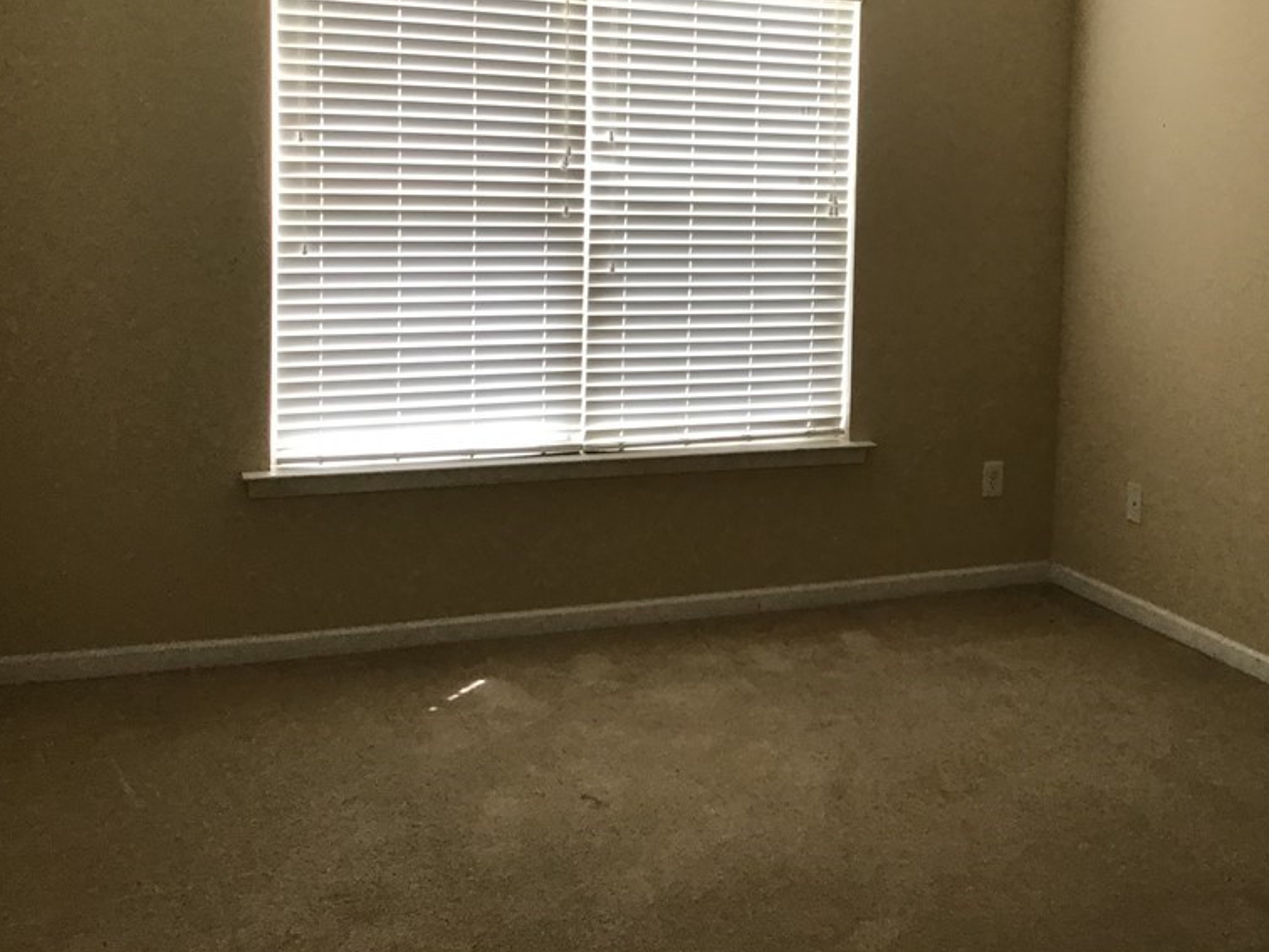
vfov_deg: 34.0
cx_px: 848
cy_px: 317
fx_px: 1540
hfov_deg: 44.1
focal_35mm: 42
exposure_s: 1/30
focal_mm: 3.3
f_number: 2.4
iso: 32
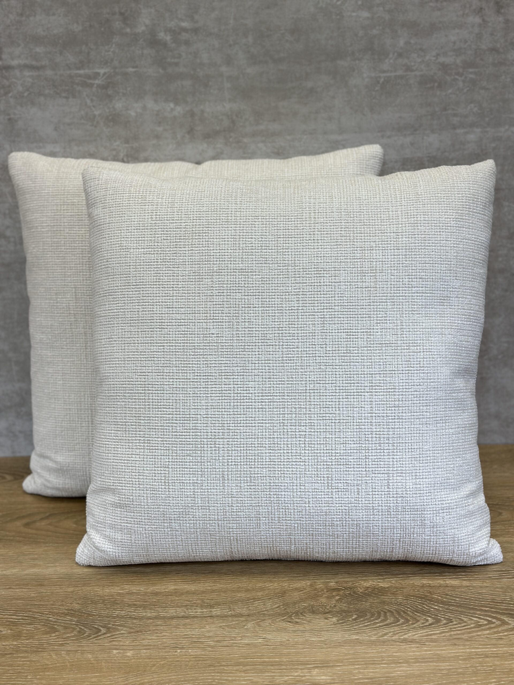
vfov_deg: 39.7
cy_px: 342
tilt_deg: -16.2
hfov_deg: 30.3
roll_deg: +1.6
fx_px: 950
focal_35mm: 48
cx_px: 257
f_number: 1.78
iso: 80
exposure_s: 1/231
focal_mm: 6.86
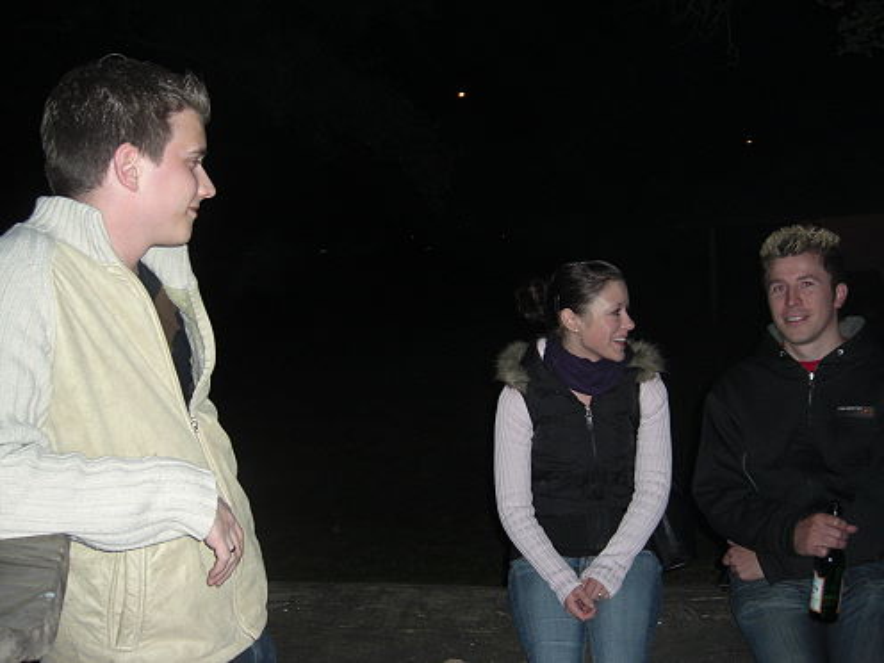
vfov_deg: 37.7
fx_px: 970
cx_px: 442
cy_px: 332
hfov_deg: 49.0
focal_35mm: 38
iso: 200
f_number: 2.8
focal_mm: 7.9
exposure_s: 1/60
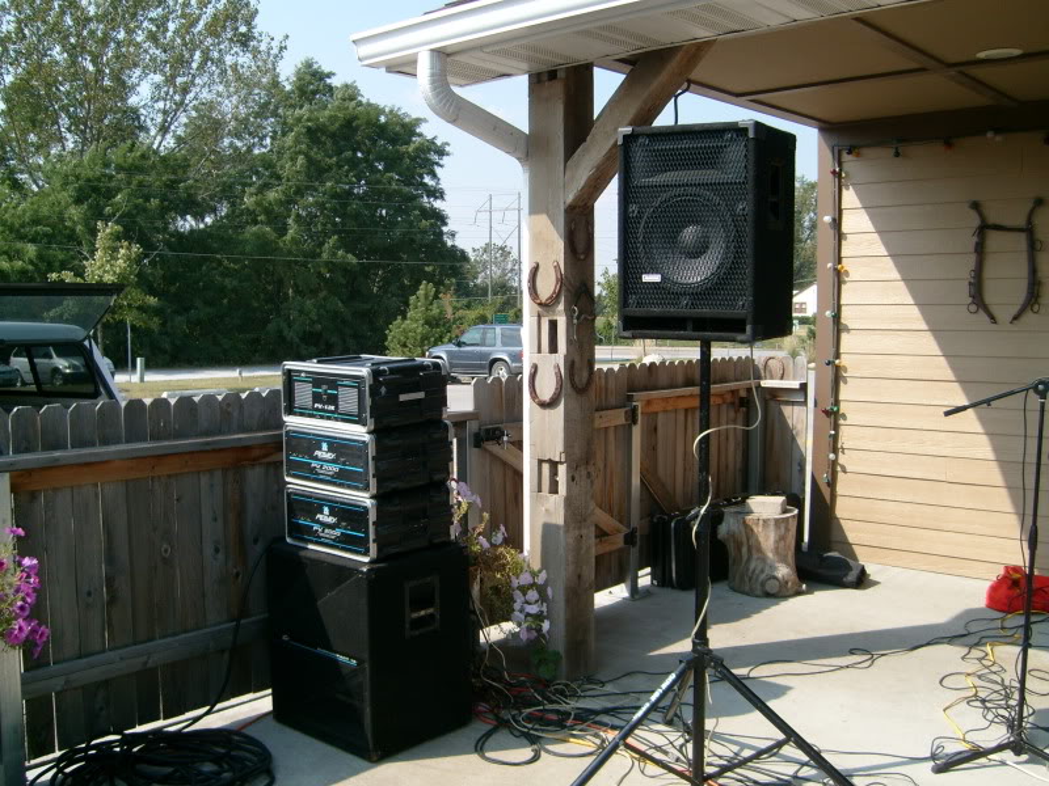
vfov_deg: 40.7
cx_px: 524
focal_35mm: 35
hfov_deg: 52.6
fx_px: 1061
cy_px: 393
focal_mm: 5.8
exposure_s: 1/180
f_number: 7.1
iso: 80
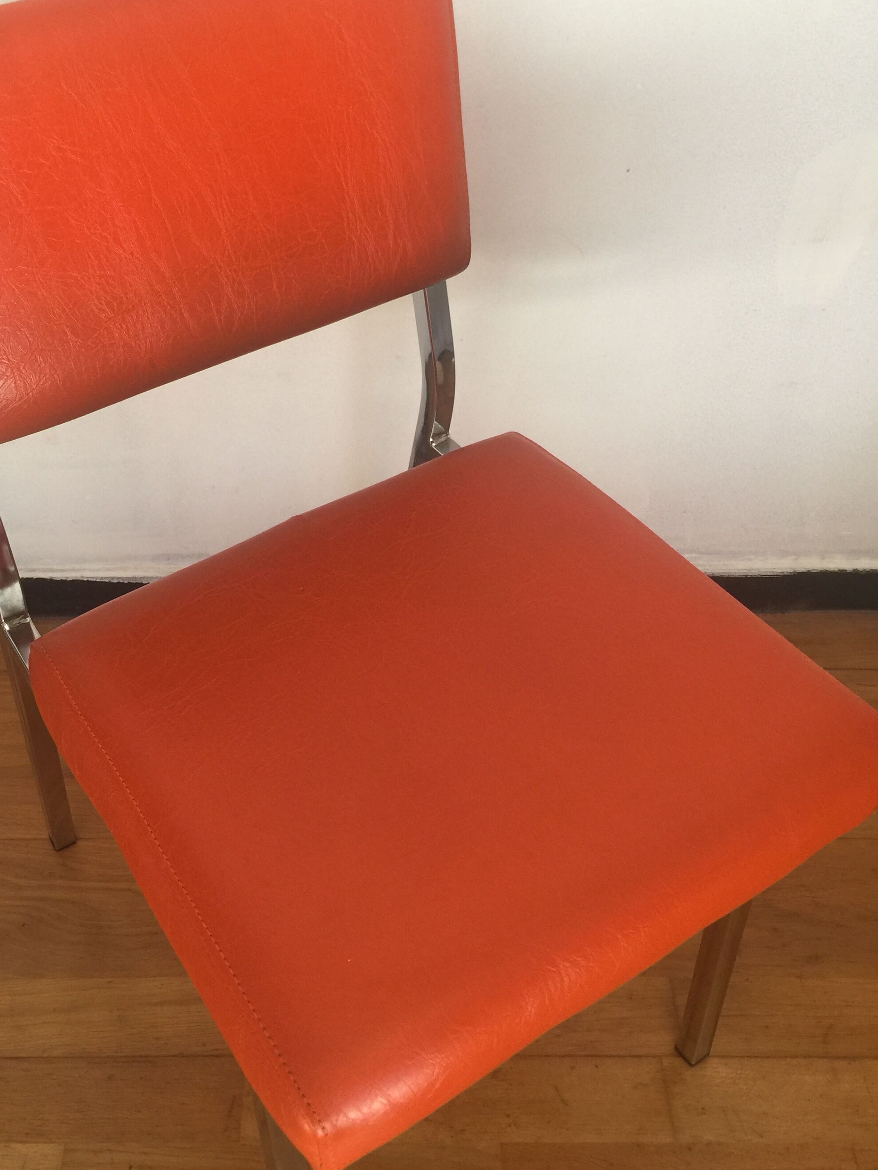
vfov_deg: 51.3
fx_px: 1217
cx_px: 341
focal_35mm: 36
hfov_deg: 39.5
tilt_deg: -44.5
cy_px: 526
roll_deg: +2.0
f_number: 2.2
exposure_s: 1/33
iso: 40
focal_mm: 4.15
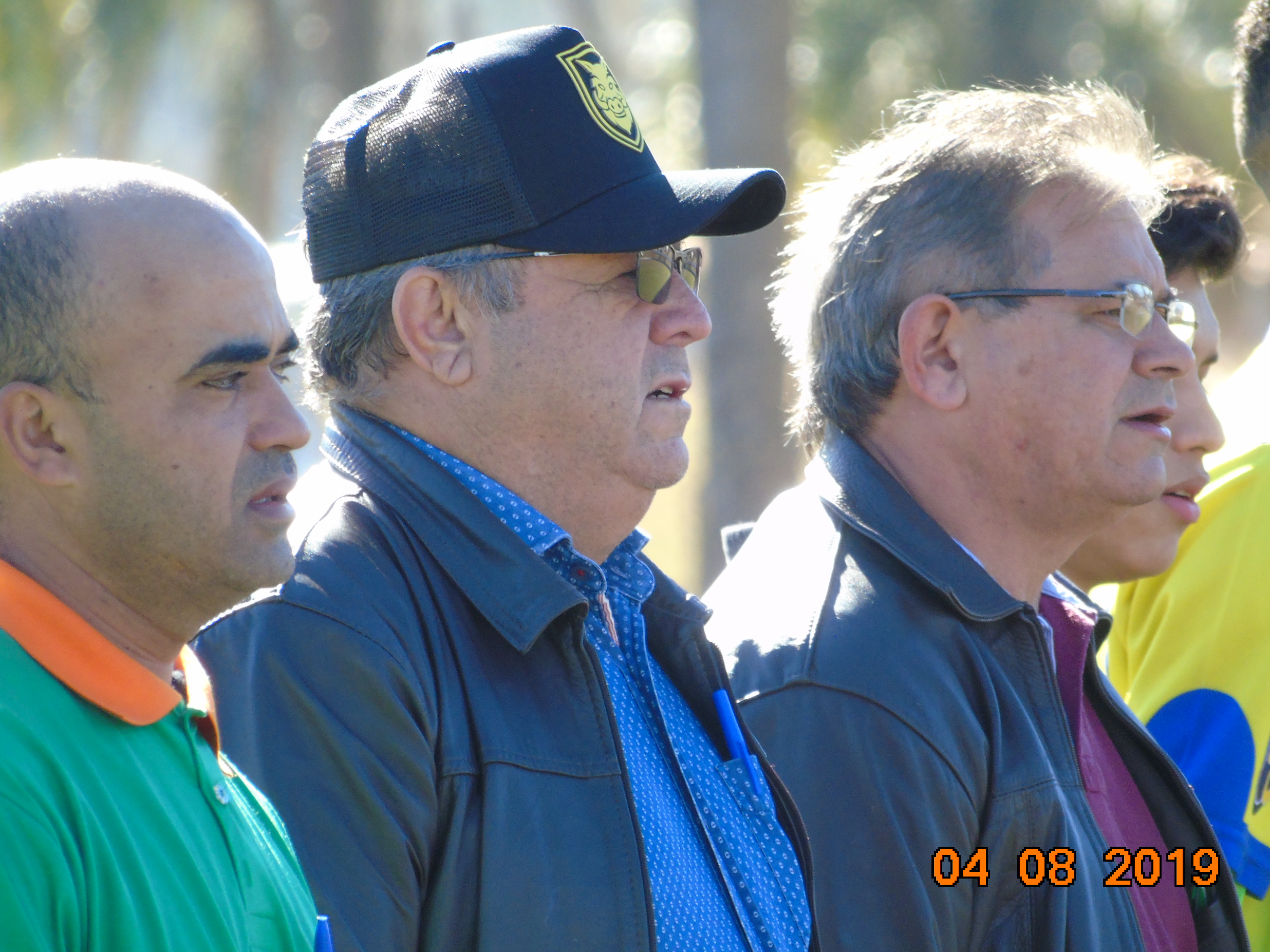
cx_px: 631
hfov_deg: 2.2
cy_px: 472
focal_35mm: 889
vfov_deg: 1.7
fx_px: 32616
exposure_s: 1/125
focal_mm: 151
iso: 250
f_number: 6.1
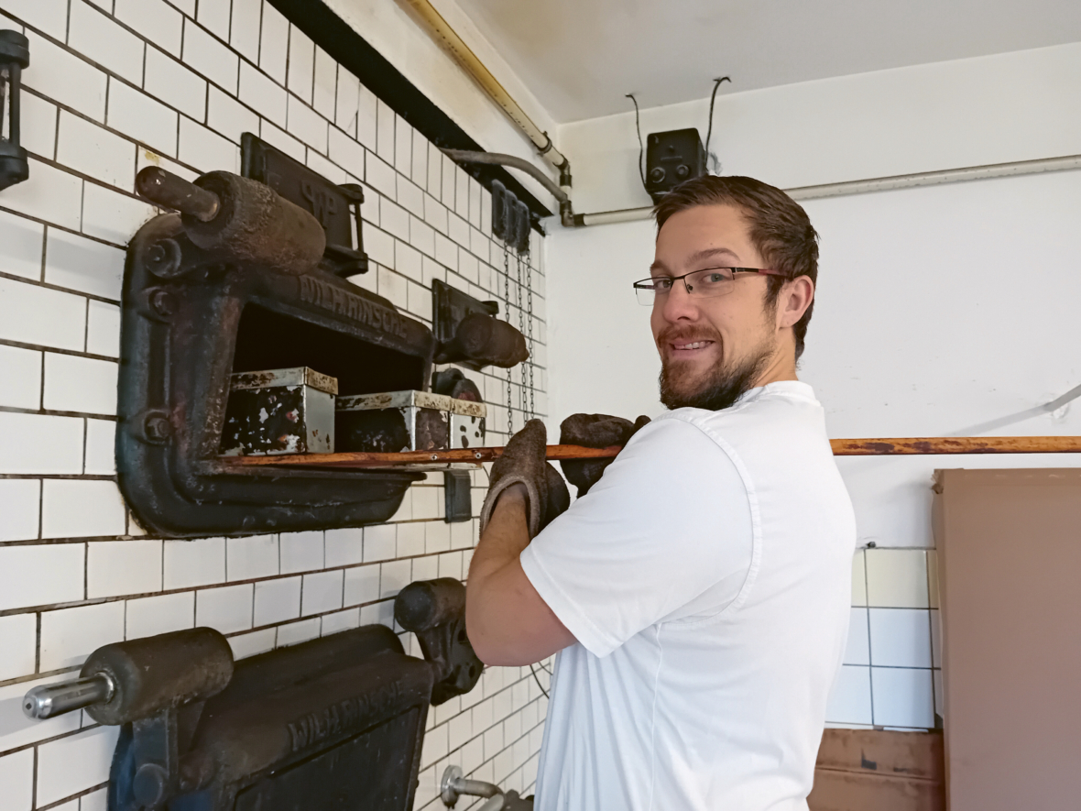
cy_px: 406
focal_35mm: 26
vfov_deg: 53.1
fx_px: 812
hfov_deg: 67.3
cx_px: 540
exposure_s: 1/20.4
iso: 800
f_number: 1.8
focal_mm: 3.98
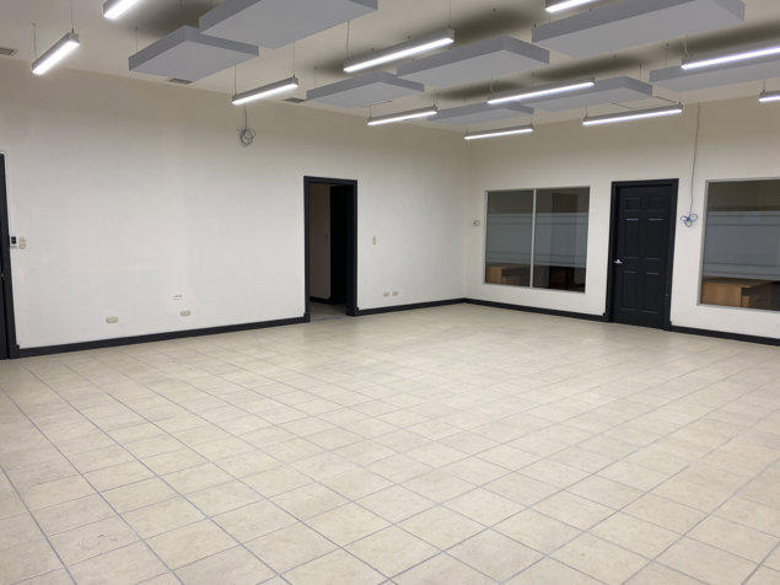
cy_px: 292
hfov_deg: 67.3
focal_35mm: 26
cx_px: 390
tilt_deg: -4.9
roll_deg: -1.7
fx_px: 586
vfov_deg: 53.0
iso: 50
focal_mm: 4.25
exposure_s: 1/120
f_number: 1.8
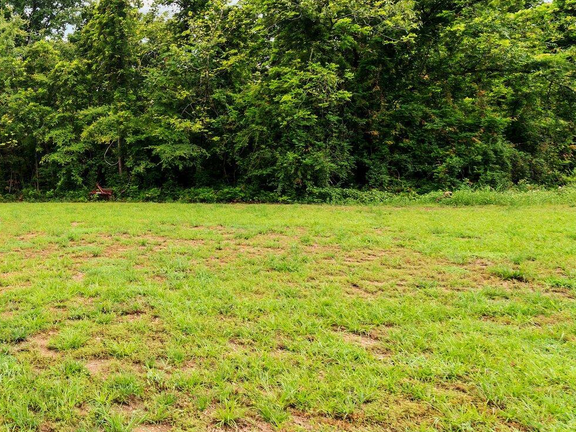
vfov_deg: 44.0
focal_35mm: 32
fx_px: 533
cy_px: 174
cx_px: -8
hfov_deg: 46.8
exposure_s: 1/160
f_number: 8
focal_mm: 16
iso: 400
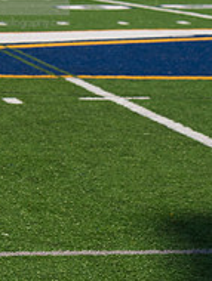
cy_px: 179
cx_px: -185
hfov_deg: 4.8
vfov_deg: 6.4
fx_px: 2509
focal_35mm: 308
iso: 250
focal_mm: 70
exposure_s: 1/1600
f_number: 5.6
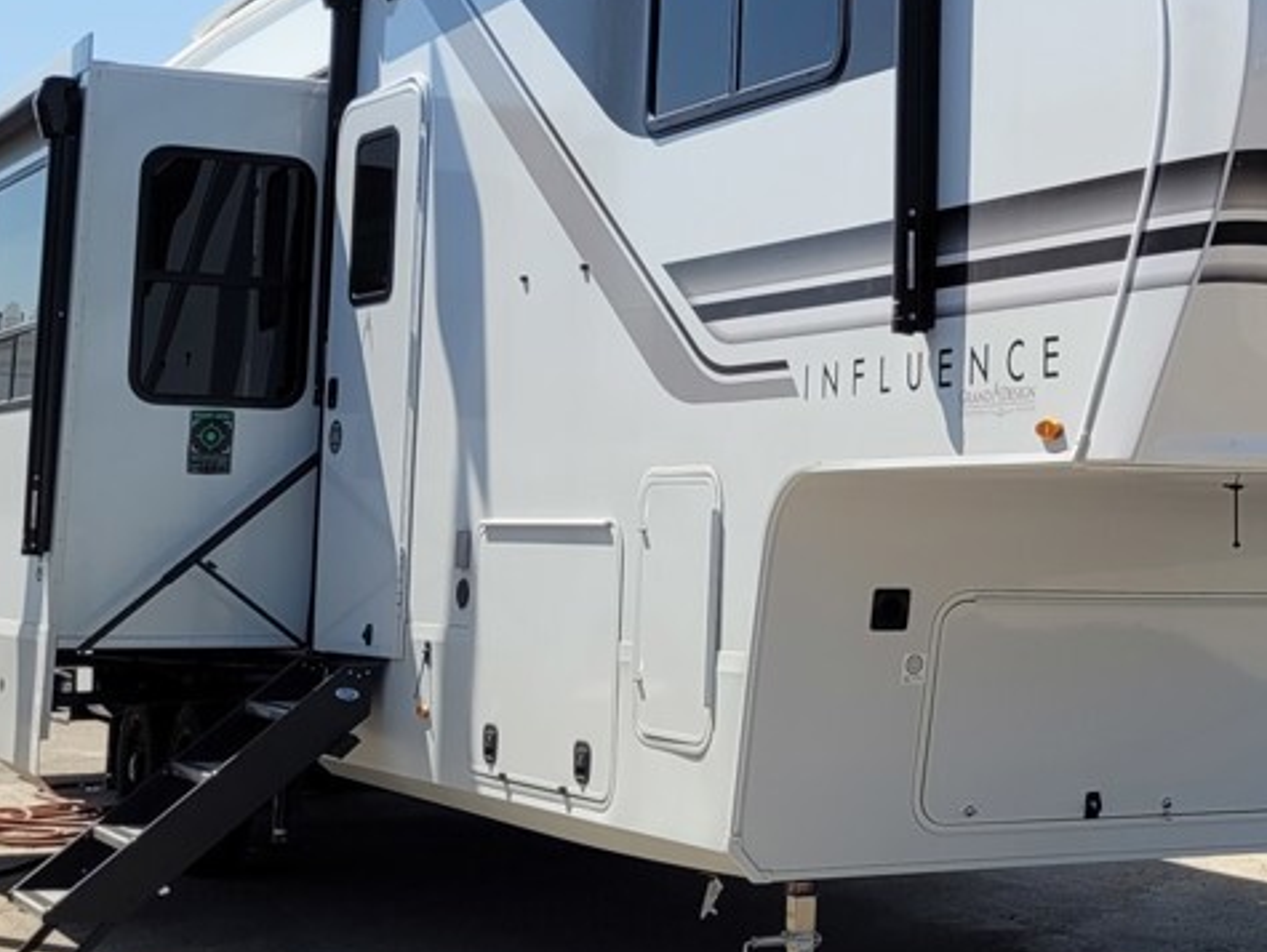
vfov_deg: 26.0
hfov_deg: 33.4
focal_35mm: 56
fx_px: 2051
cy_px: 304
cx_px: 992
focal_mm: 5.4
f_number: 1.8
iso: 40
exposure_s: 1/2404
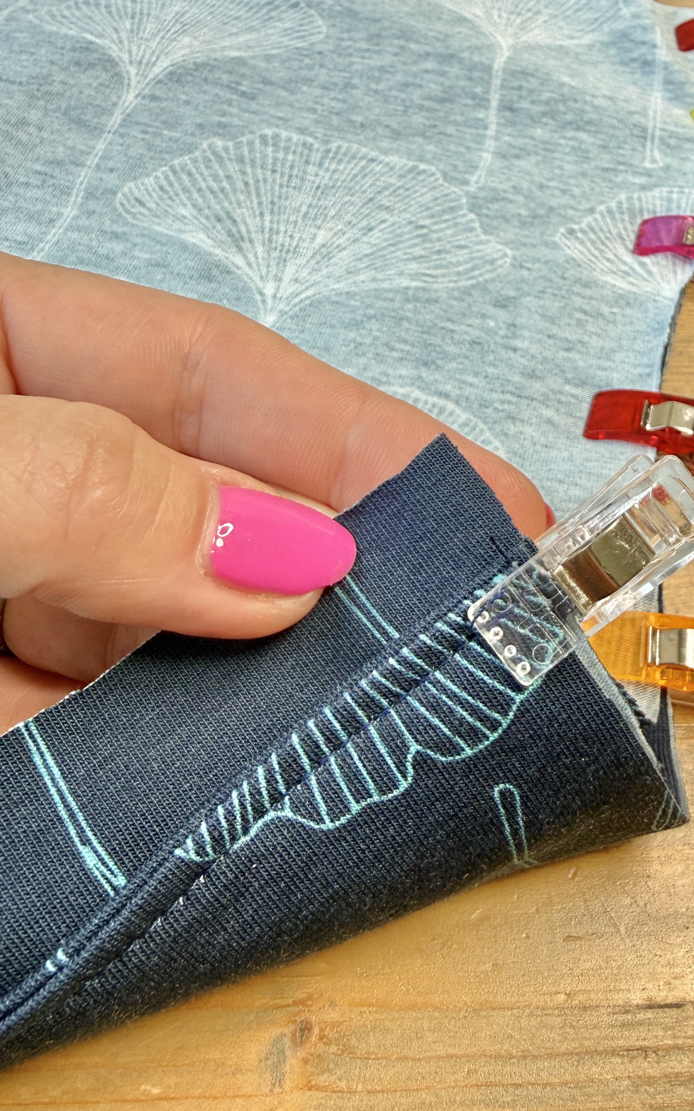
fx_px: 968
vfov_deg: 59.5
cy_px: 498
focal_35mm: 32
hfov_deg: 39.0
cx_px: 462
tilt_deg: -51.1
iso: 100
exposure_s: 1/99
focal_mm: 2.22
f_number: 2.2
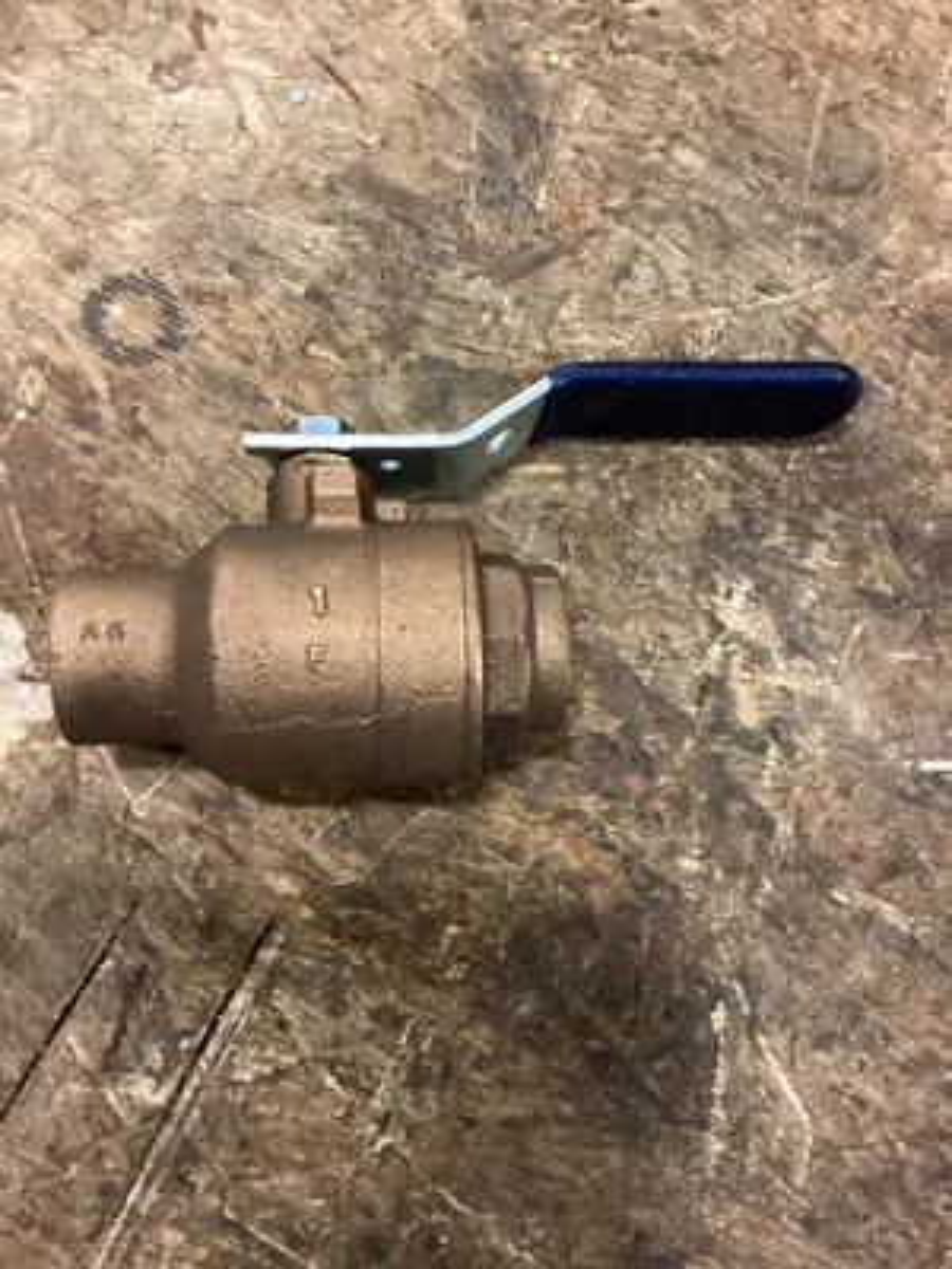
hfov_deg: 45.4
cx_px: 476
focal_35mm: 31
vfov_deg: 58.4
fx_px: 1137
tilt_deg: -82.0
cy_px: 634
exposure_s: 1/30
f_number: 2.4
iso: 500
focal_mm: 3.3
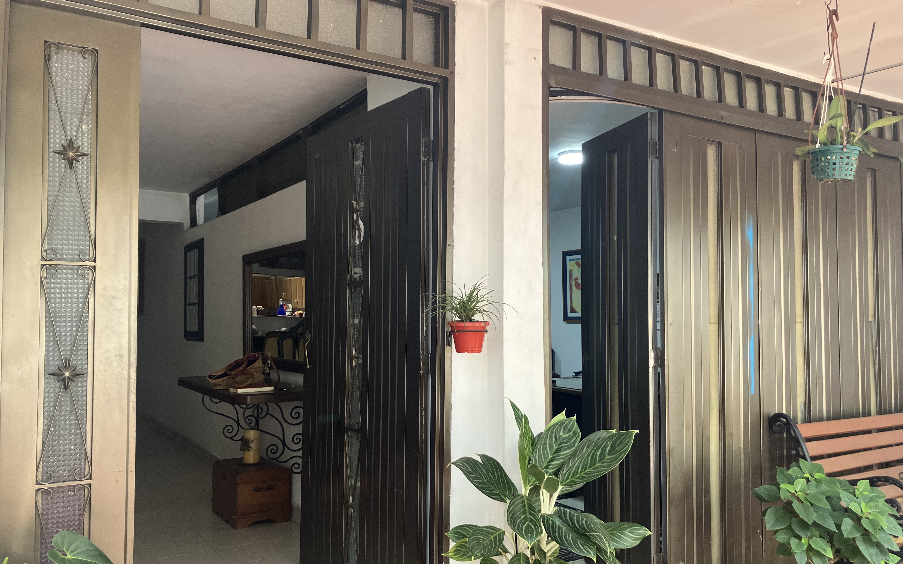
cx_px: 456
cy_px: 304
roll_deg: -1.5
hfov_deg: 62.9
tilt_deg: +2.4
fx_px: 738
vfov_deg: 41.8
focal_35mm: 30
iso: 80
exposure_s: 1/105
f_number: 1.8
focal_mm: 3.99
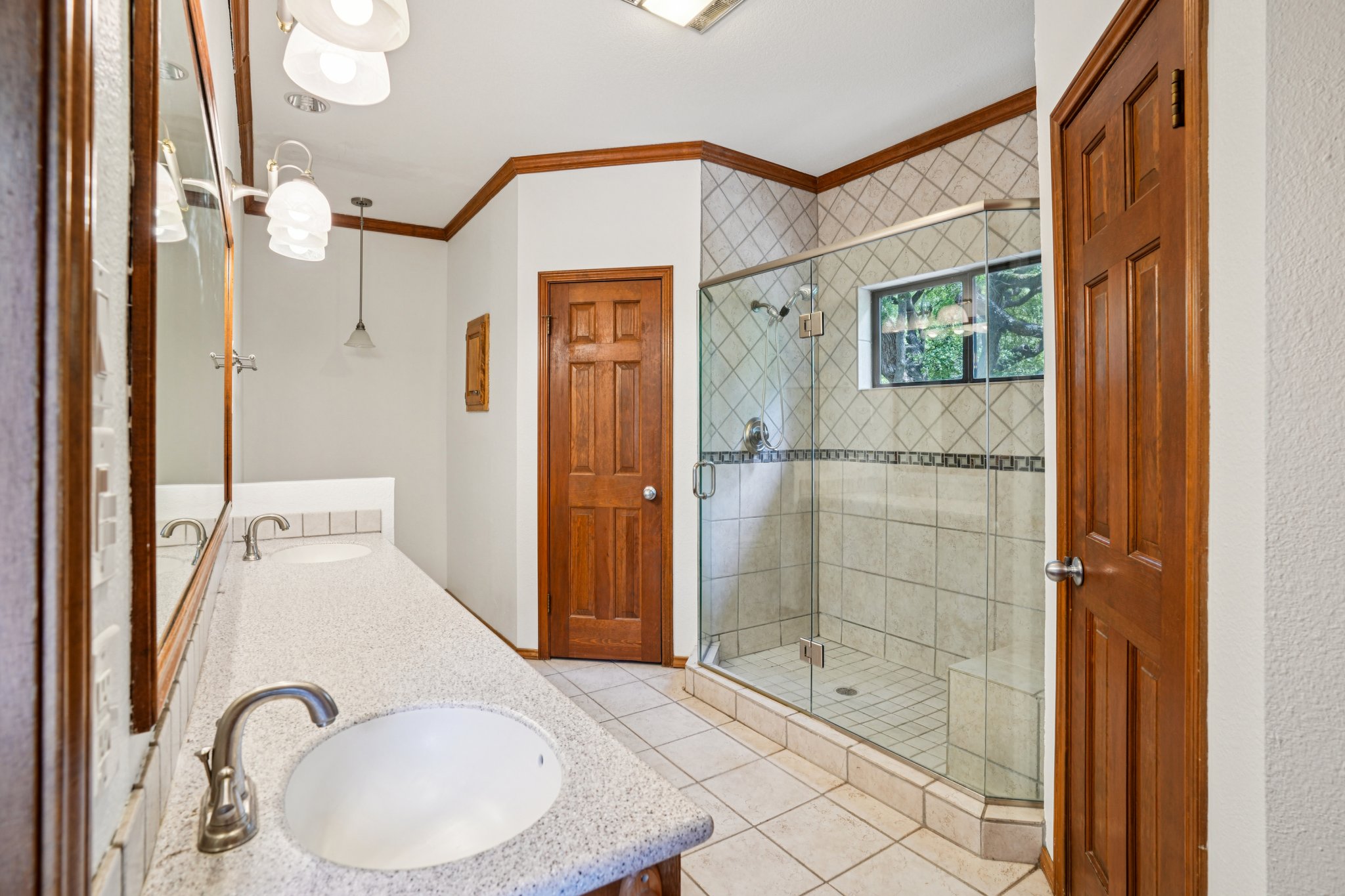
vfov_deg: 73.7
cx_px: 672
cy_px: 448
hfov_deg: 96.7
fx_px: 598
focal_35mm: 16
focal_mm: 16
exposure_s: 1/10
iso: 400
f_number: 8
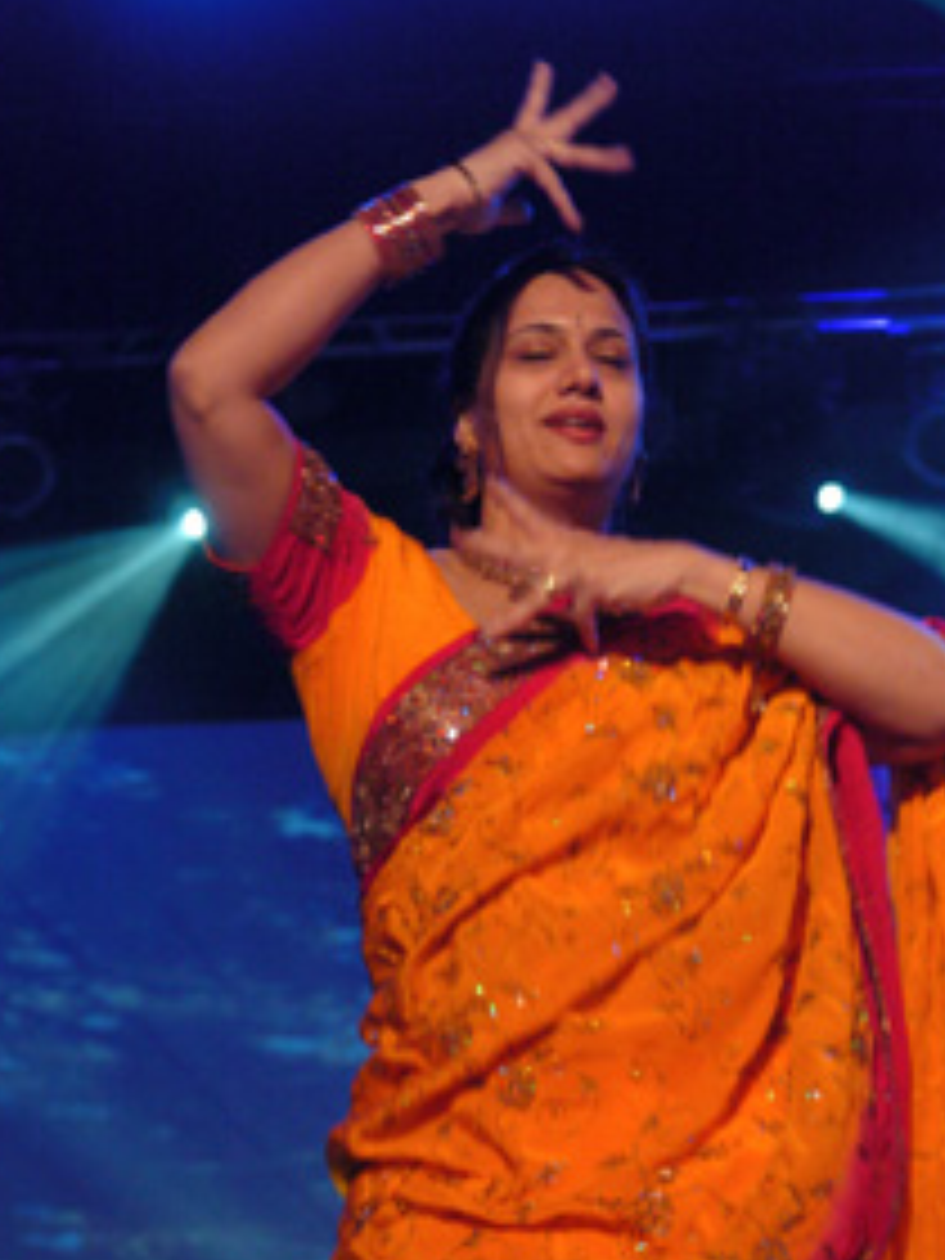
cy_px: 1161
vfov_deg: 18.4
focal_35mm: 105
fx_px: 3822
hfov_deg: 14.1
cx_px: 574
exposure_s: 1/100
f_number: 2.8
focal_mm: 34
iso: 800
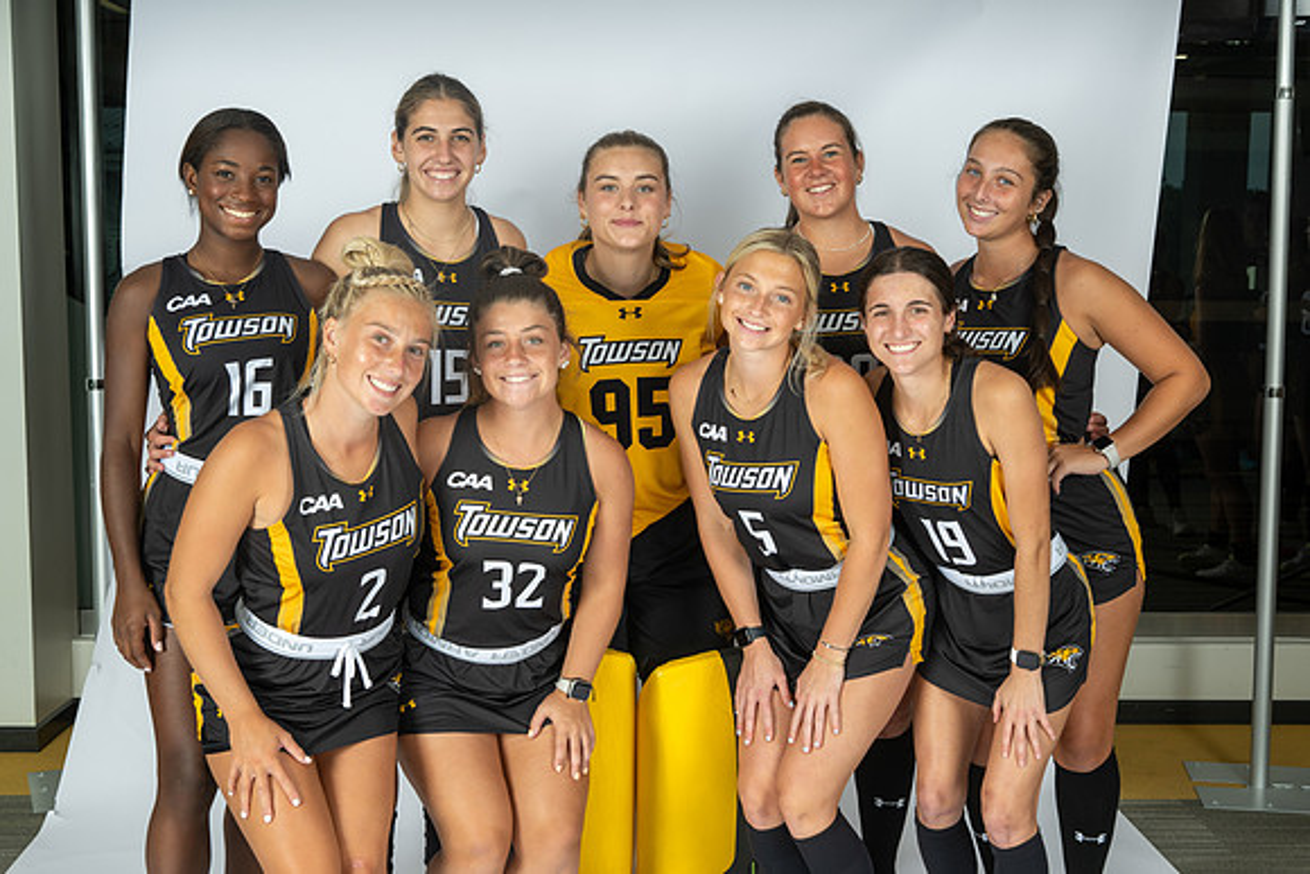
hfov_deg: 42.7
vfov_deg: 29.3
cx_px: 655
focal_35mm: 46
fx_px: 1674
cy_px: 437
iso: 160
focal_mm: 46
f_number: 10
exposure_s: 1/200
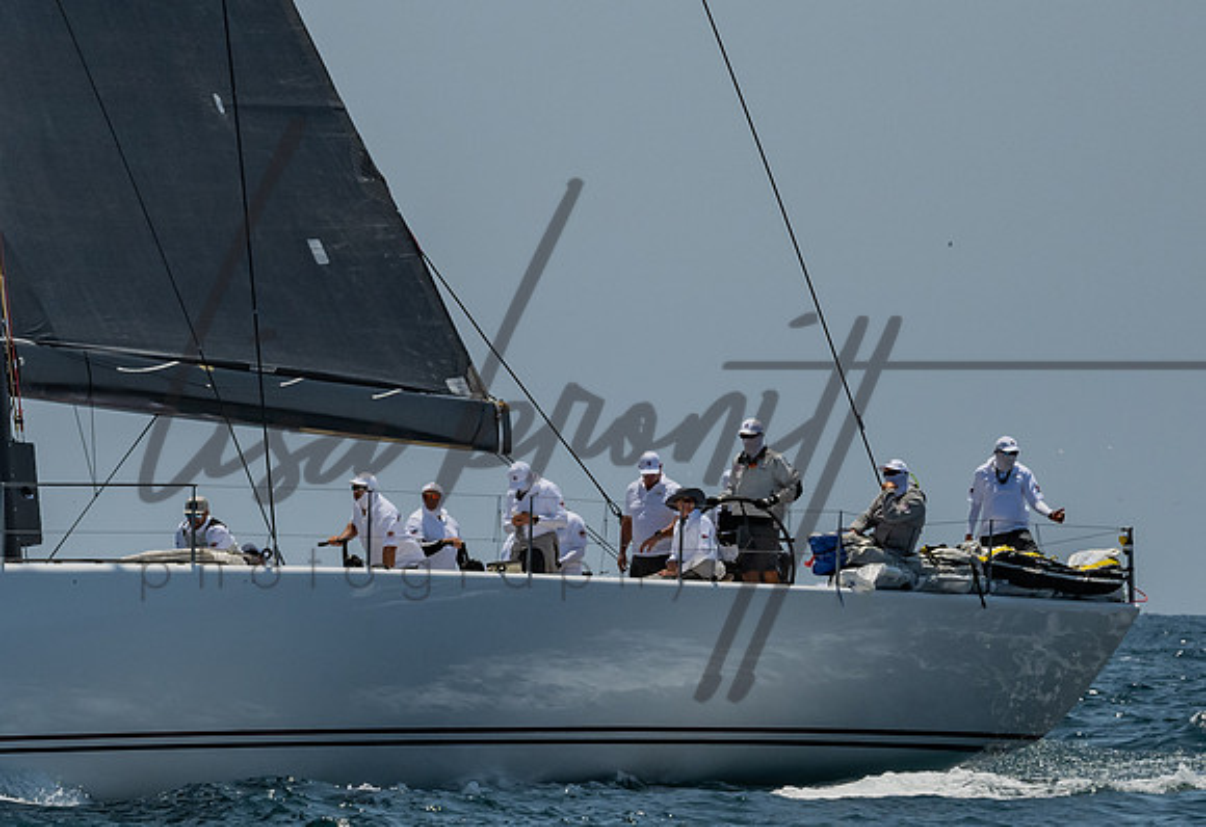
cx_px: -105
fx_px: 18500
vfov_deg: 2.6
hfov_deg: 3.7
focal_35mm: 547
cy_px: 136
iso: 320
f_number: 8
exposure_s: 1/1250
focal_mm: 200
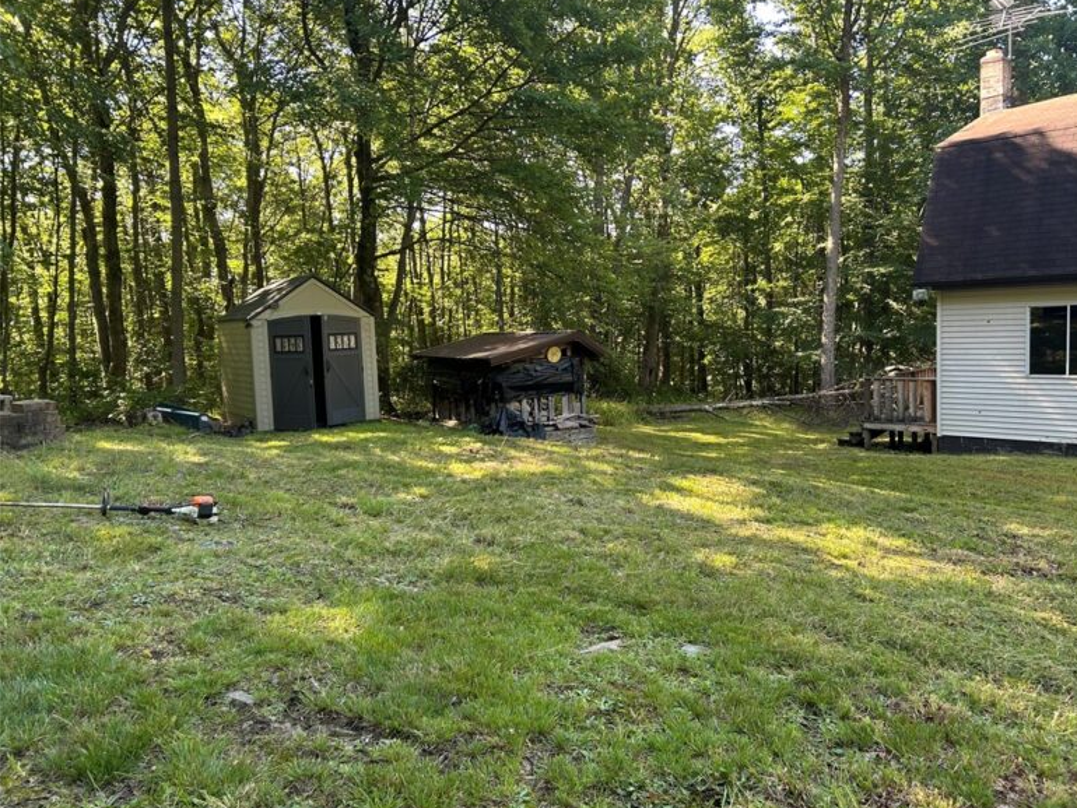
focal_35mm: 27
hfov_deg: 65.3
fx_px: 840
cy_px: 397
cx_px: 558
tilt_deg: -4.4
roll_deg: +4.6
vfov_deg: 51.4
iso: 50
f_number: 1.5
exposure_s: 1/121
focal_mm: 5.7
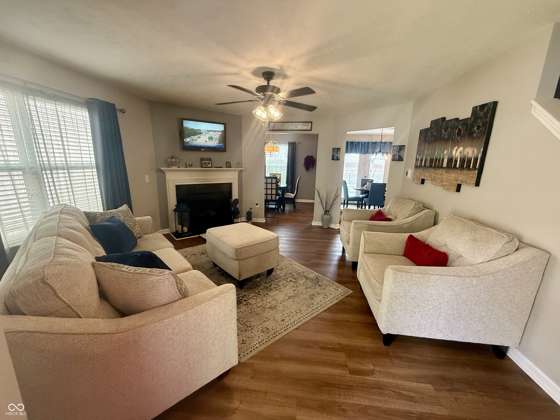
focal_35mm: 14
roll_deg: -1.3
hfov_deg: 102.1
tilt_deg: -11.7
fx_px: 226
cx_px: 280
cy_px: 210
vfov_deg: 85.7
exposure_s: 1/120
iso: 320
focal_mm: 2.22
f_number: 2.2
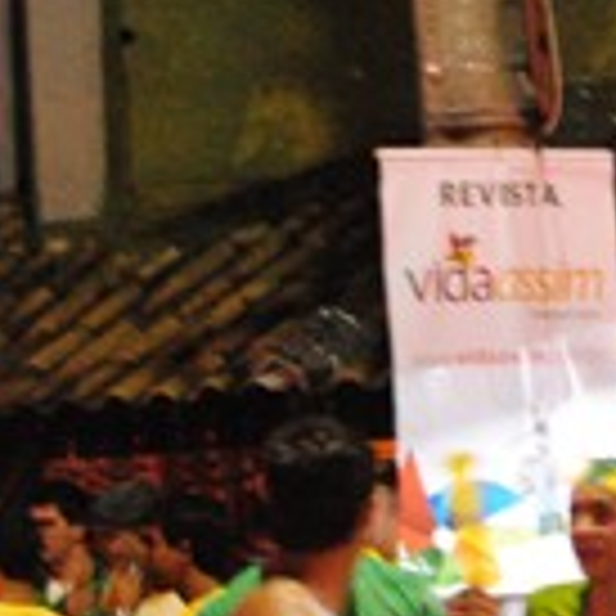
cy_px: 207
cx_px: 211
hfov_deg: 9.2
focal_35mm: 191
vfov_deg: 9.2
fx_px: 3845
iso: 1600
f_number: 5
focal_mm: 32
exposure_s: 1/10
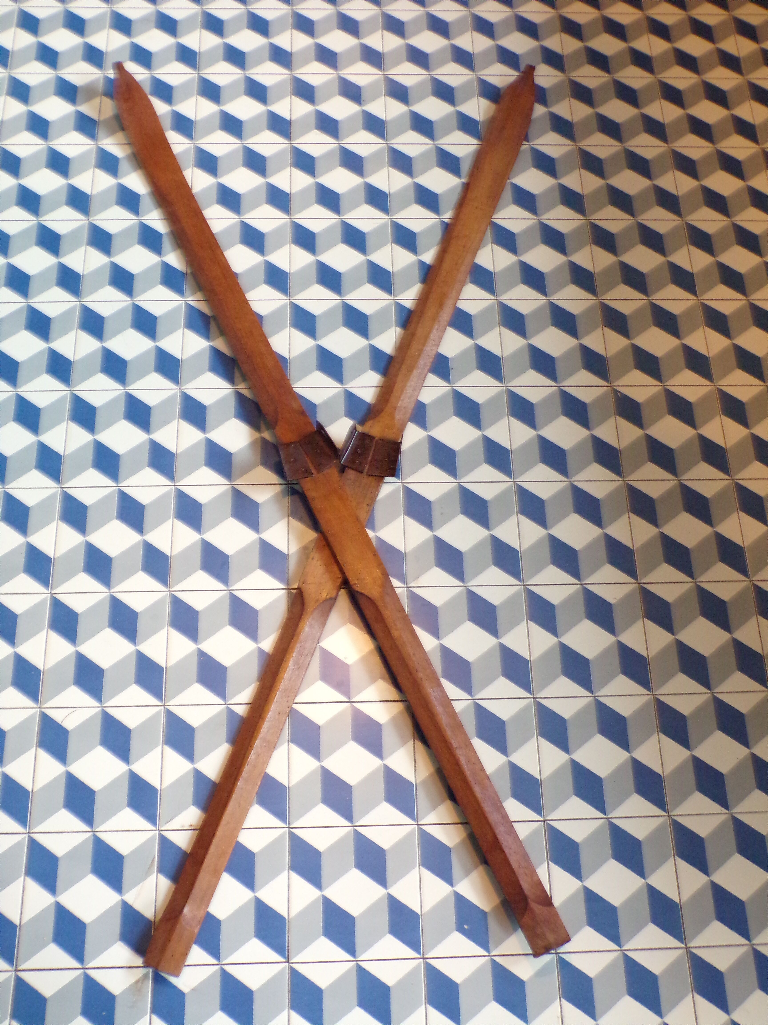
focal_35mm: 37
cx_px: 384
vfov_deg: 50.1
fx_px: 1095
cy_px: 512
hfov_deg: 38.7
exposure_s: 1/17
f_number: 3.3
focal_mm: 6.6
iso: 481
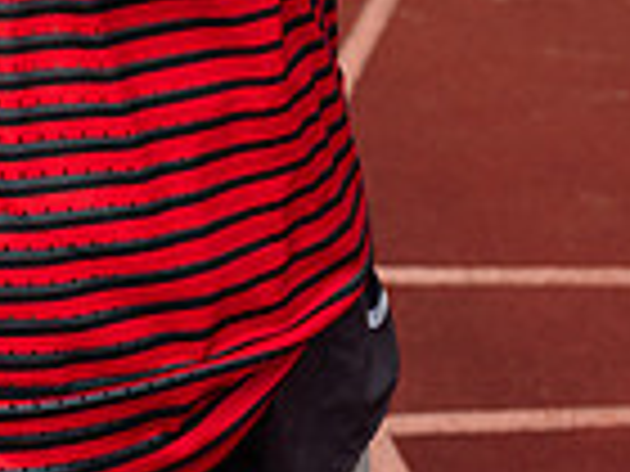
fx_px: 2821
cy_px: -517
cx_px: 176
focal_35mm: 155
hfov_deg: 12.7
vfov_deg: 8.9
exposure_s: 1/200
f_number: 7.1
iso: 125
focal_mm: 50
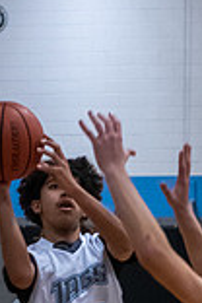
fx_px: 2037
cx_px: 148
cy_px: 369
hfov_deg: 5.7
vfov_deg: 8.4
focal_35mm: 242
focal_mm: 56
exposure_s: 1/500
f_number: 4
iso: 4000
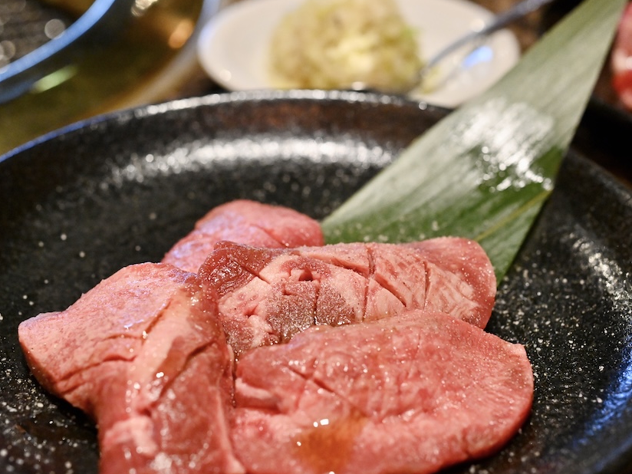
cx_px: 304
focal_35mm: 70
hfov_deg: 27.8
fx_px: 1278
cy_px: 237
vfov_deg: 21.0
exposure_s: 1/200
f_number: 6.3
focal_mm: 60
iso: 6400
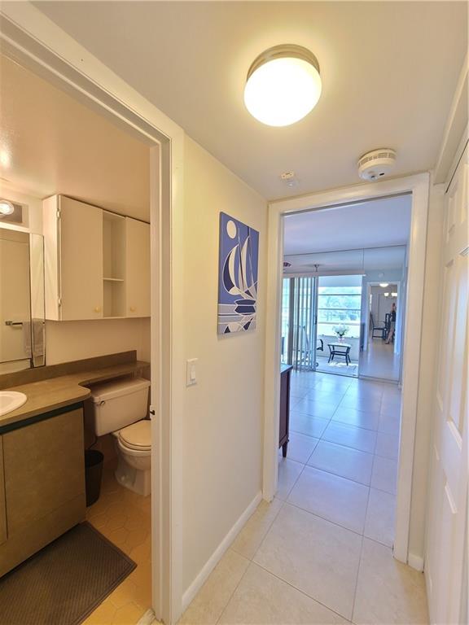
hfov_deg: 89.9
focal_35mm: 13
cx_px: 234
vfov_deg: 106.2
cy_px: 312
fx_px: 235
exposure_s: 1/60
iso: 160
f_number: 2.2
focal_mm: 2.2
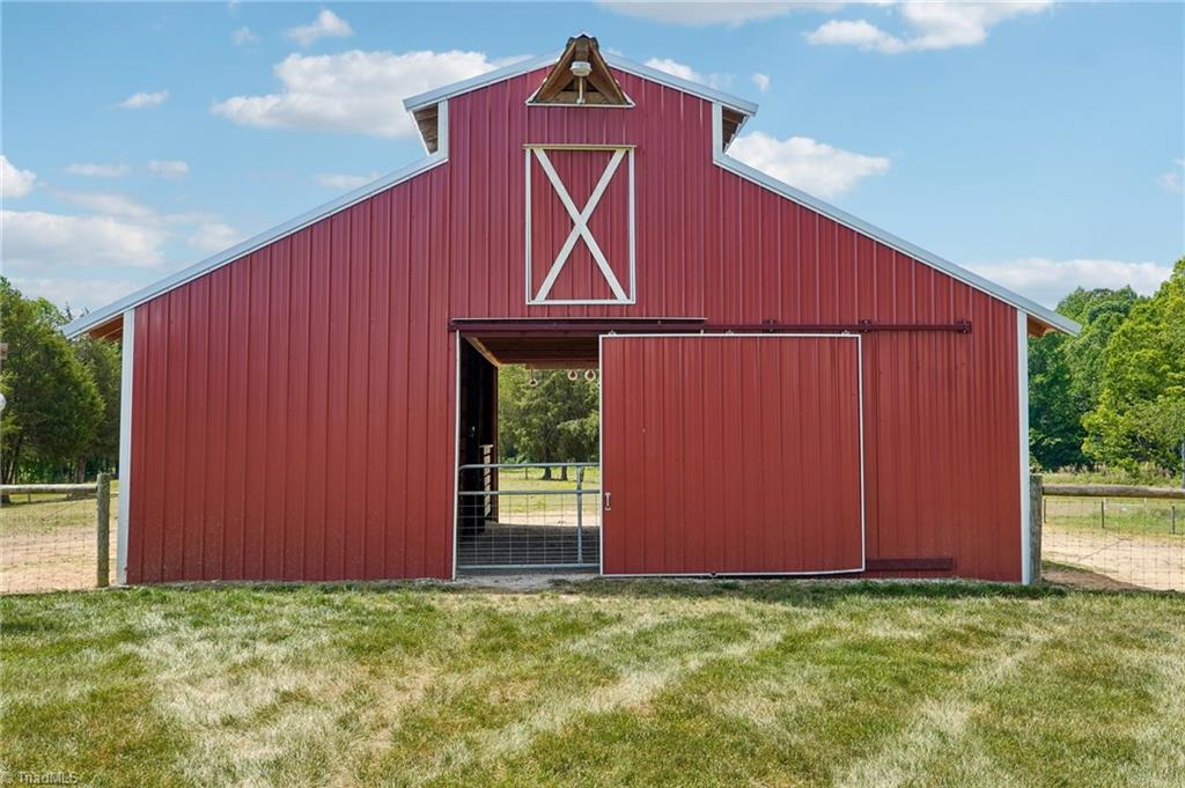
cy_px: 394
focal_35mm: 30
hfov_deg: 62.0
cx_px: 592
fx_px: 987
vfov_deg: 43.5
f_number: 8
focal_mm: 20
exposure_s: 1/60
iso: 100
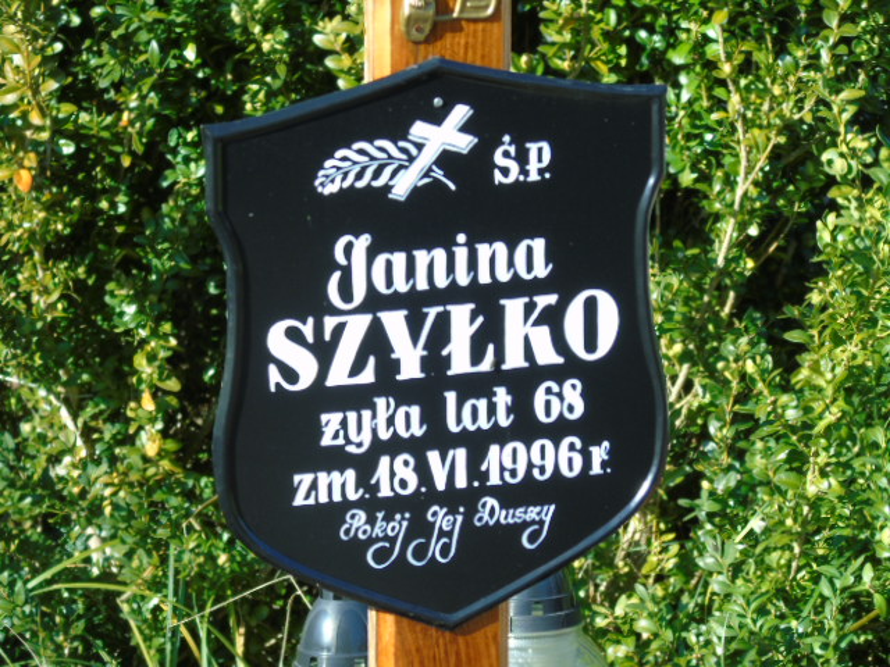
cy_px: 334
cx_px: 445
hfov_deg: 8.1
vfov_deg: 6.1
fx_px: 6248
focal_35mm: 243
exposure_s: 1/125
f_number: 4.8
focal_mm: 43
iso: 80
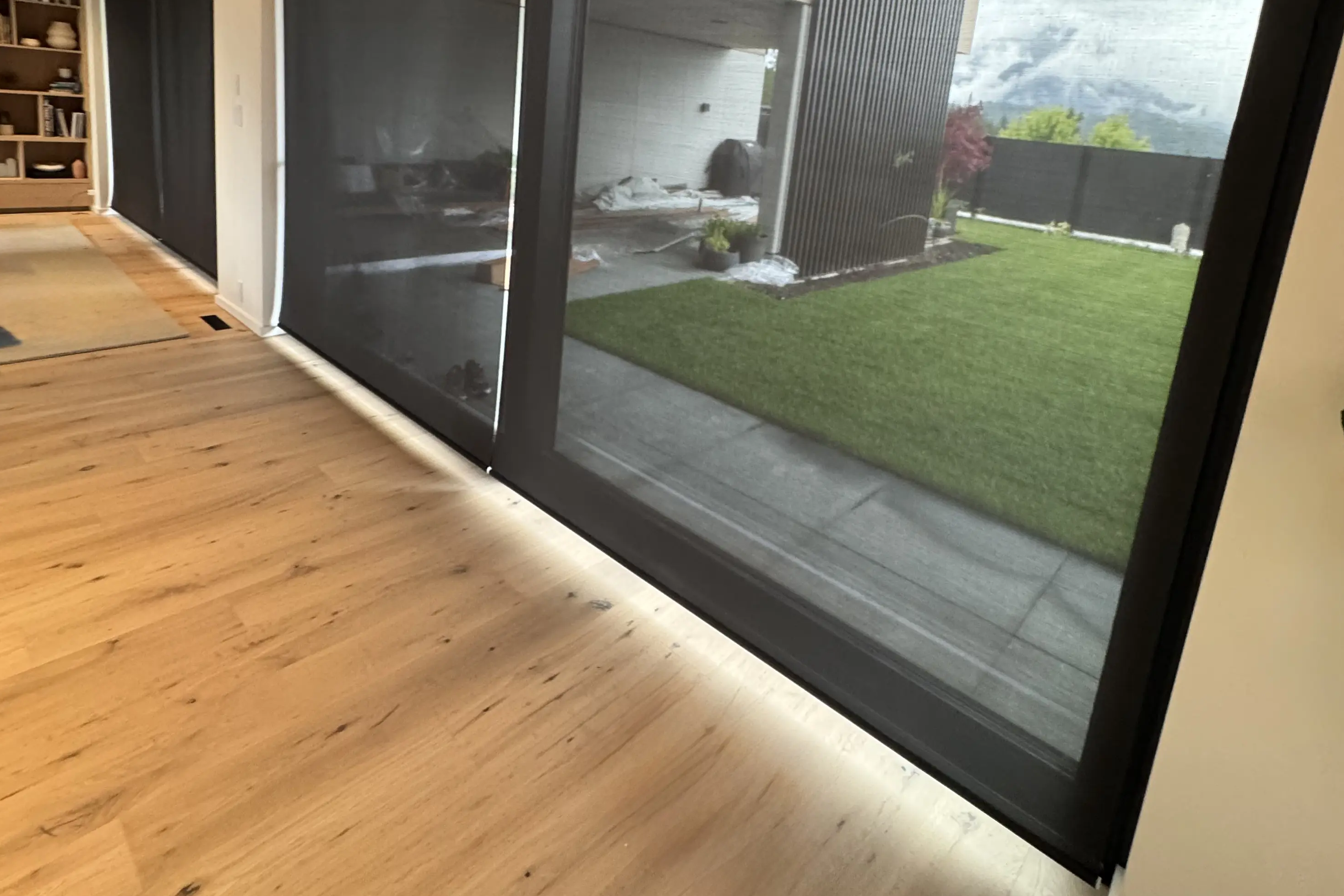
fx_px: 747
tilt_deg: -7.6
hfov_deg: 84.0
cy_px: 242
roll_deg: -5.1
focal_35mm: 20
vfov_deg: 59.2
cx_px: 654
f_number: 2.2
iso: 400
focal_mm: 2.22
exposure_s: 1/60
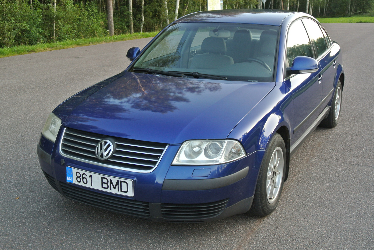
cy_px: 125
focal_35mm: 44
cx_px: 187
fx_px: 458
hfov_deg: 44.5
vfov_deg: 30.6
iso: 200
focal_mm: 16.3
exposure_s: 1/60
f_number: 4.2
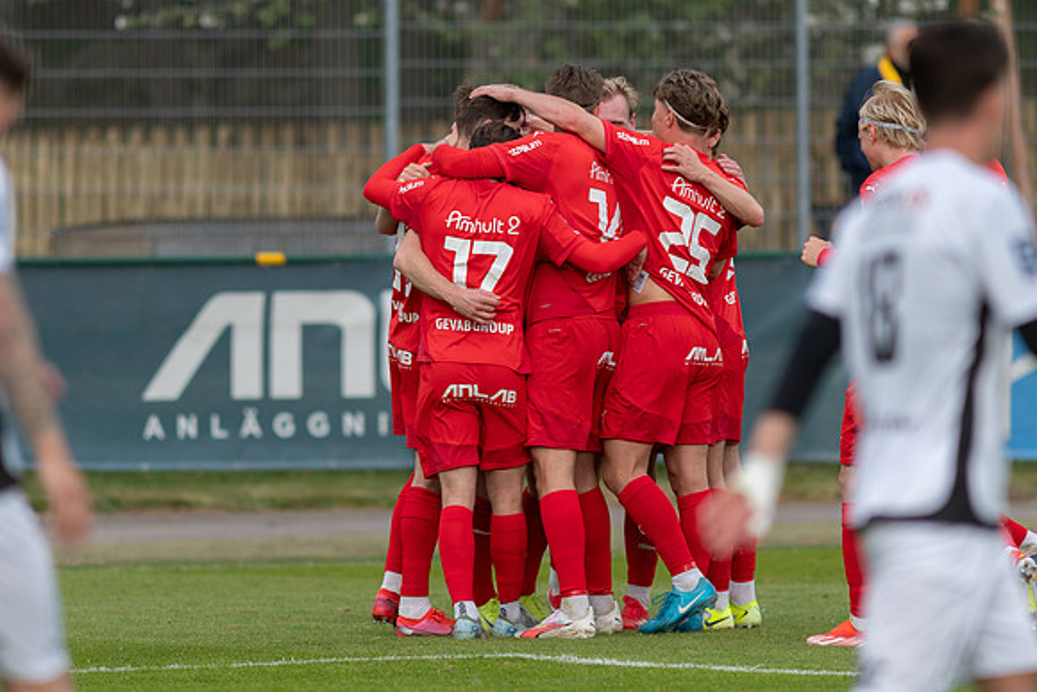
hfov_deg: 4.6
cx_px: 518
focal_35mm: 450
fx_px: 12965
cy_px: 346
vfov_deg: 3.1
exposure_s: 1/1250
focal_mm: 300
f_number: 3.2
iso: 280
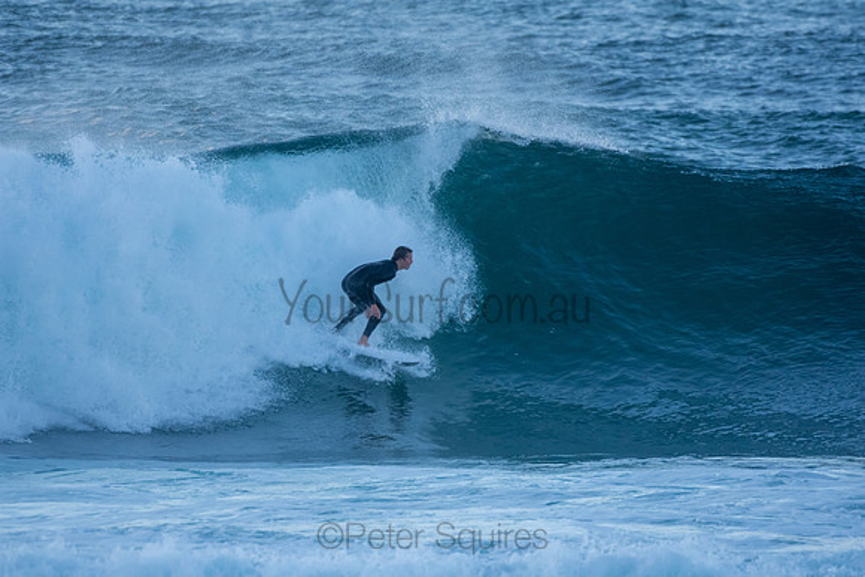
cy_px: 288
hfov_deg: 2.7
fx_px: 18024
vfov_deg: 1.8
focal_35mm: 750
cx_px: 432
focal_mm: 500
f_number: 5.6
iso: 1100
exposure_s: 1/1600
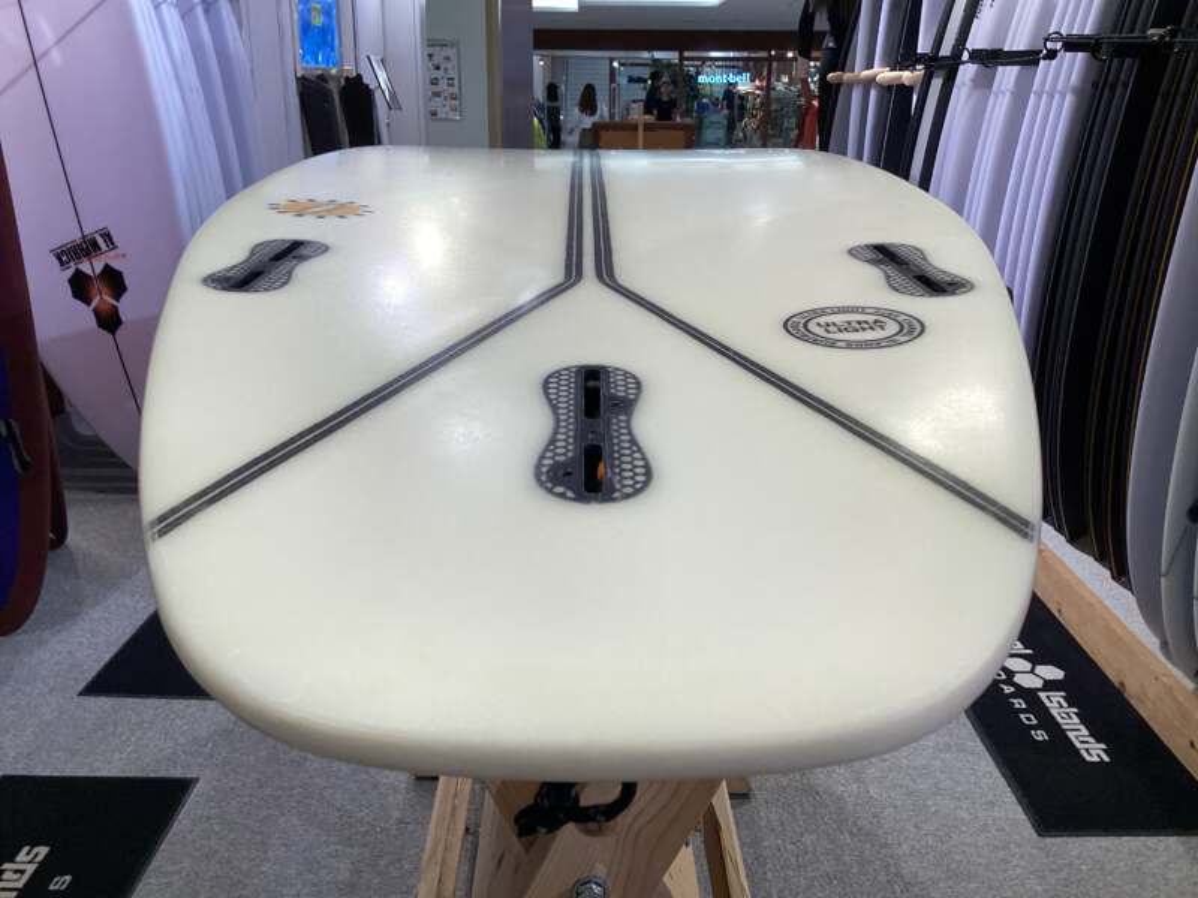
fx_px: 1073
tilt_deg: -19.1
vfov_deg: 45.4
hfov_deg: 58.4
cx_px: 599
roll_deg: -1.2
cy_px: 449
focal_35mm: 31
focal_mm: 3.3
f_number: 2.4
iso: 64
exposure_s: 1/120
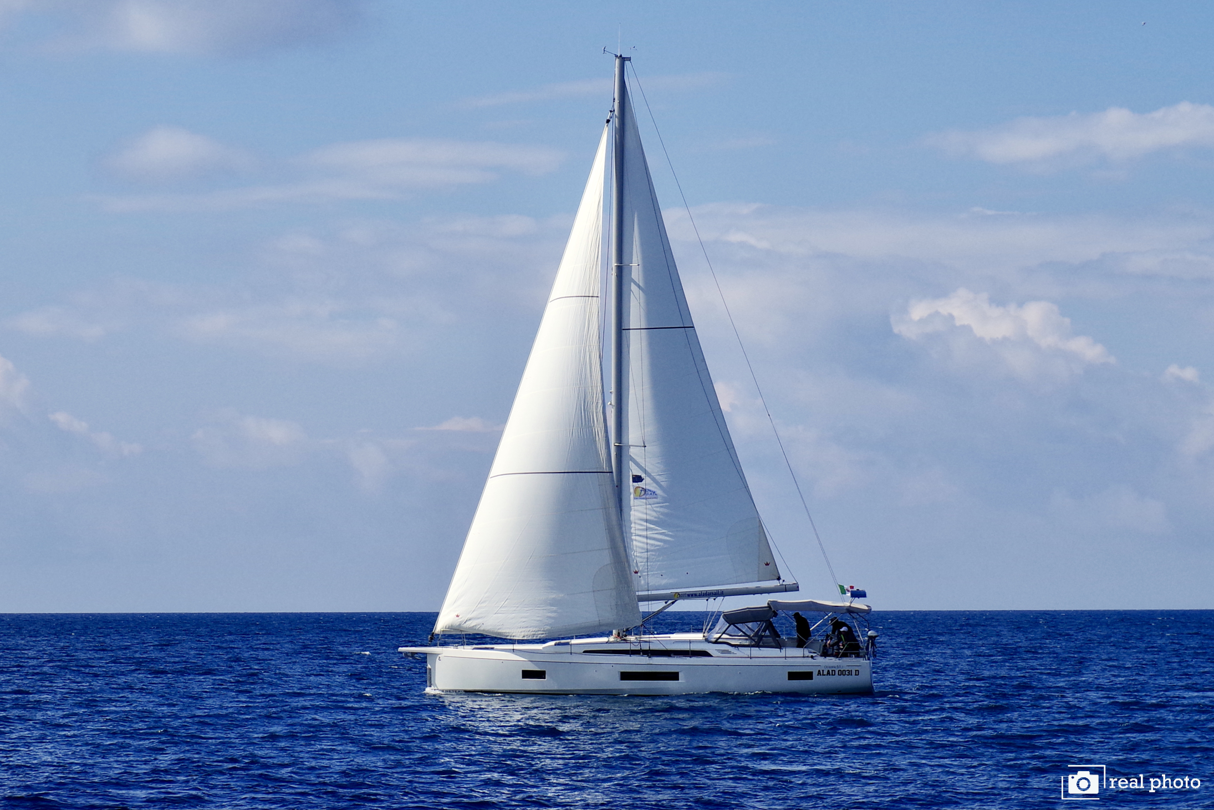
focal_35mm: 105
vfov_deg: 13.0
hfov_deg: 19.5
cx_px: 607
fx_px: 3541
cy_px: 405
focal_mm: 70
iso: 200
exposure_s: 1/640
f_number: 11
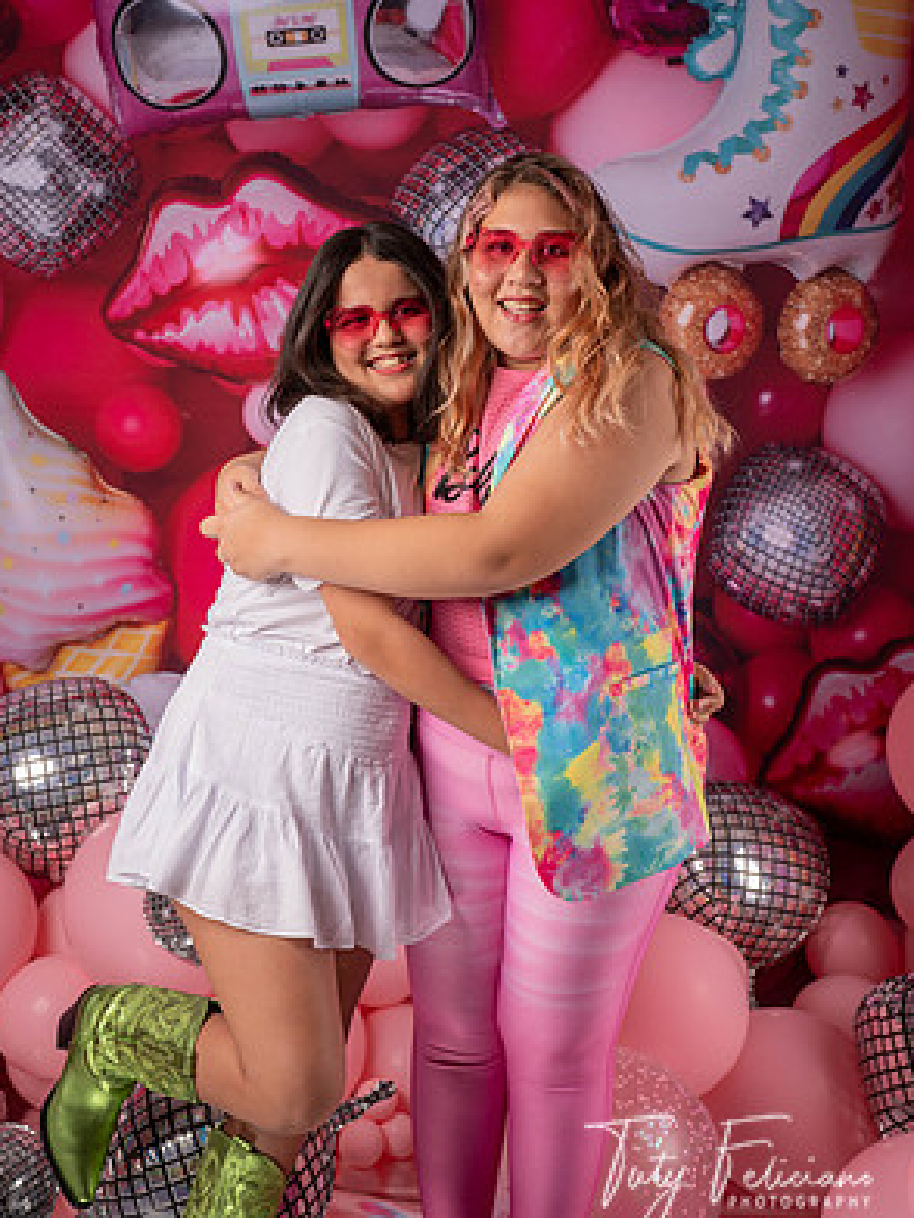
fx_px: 1866
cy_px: 575
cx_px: 454
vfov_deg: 36.2
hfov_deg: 27.5
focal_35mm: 53
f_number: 5
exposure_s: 1/250
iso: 125
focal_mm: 48
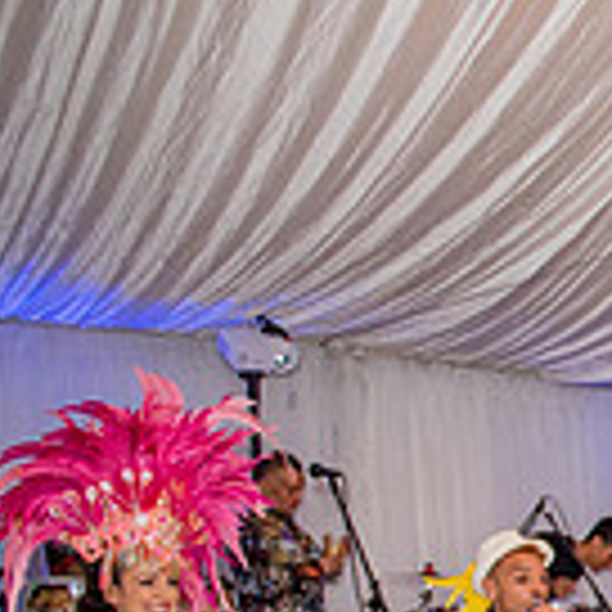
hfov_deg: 15.6
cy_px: 731
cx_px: 1246
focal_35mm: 87
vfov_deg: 18.9
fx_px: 1740
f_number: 2.8
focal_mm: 24
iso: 1000
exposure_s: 1/160
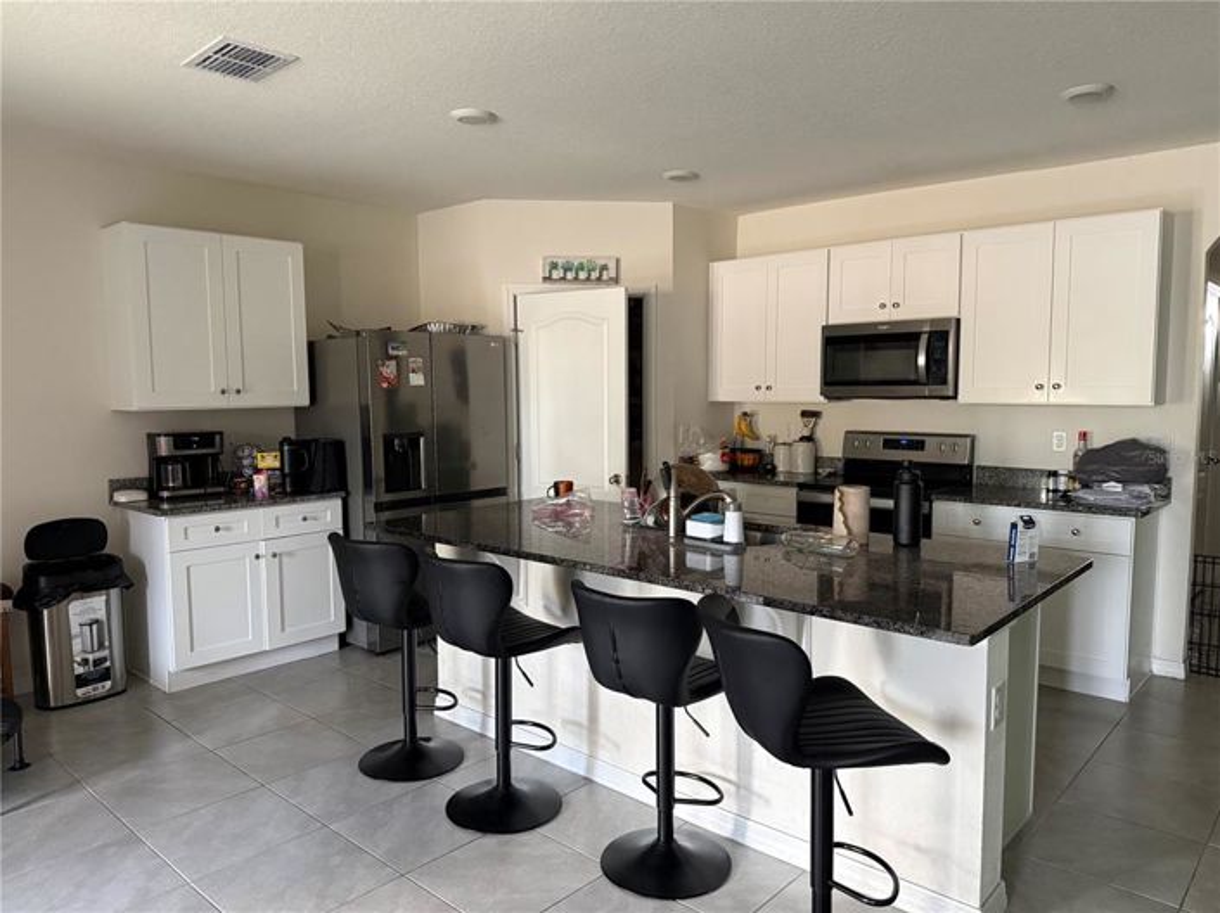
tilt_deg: -4.2
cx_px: 610
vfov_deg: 56.8
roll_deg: +0.3
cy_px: 456
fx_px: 845
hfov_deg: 71.6
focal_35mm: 24
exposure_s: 1/60
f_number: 1.78
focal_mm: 6.76
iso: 800
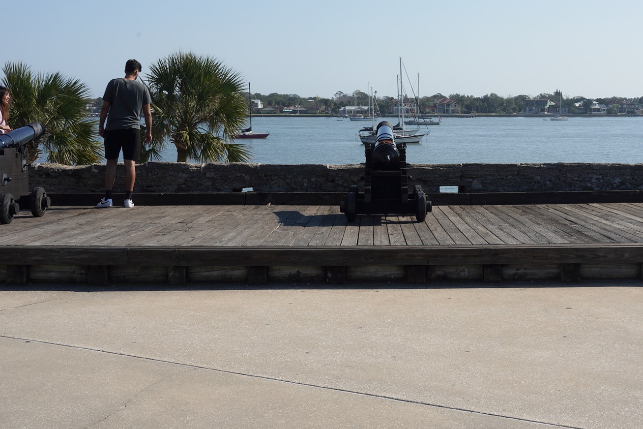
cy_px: 160
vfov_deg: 25.9
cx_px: 394
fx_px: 929
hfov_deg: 38.0
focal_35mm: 52
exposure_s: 1/100
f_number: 20
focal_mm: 34
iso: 100
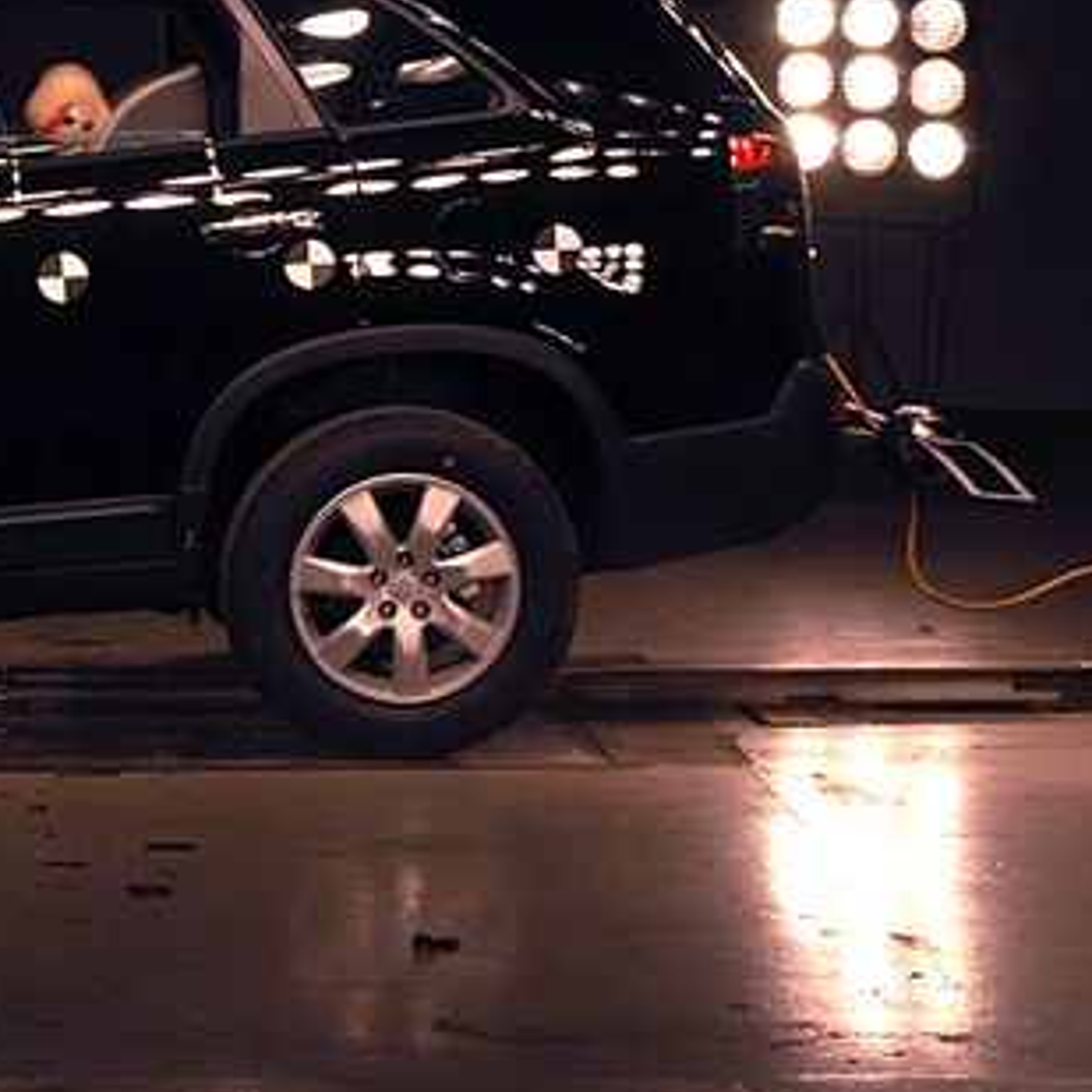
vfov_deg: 15.5
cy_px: 246
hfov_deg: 15.2
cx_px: -78
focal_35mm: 112
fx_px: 3997
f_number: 16
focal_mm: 34
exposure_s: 1/1000
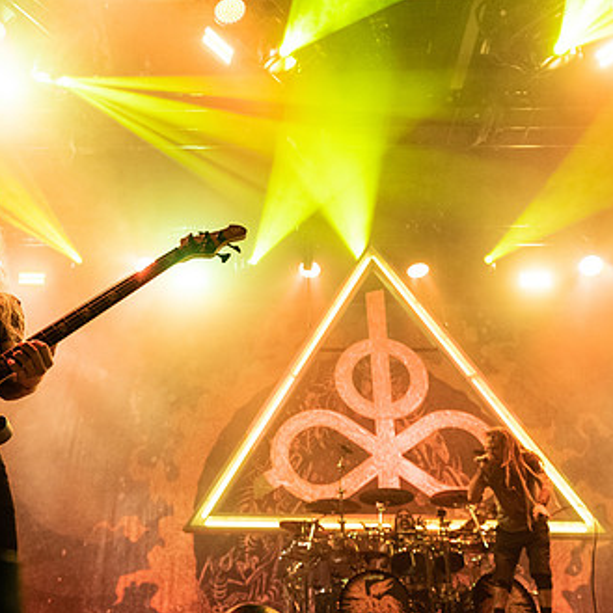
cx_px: 216
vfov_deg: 42.8
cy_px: 325
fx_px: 781
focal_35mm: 39
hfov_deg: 42.4
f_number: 3.2
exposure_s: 1/320
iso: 3200
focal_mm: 26
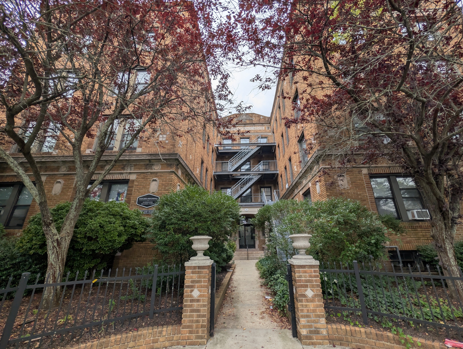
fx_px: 174
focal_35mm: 13
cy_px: 177
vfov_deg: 90.1
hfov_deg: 106.0
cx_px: 242
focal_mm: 2.02
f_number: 1.7
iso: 42
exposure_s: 1/1076
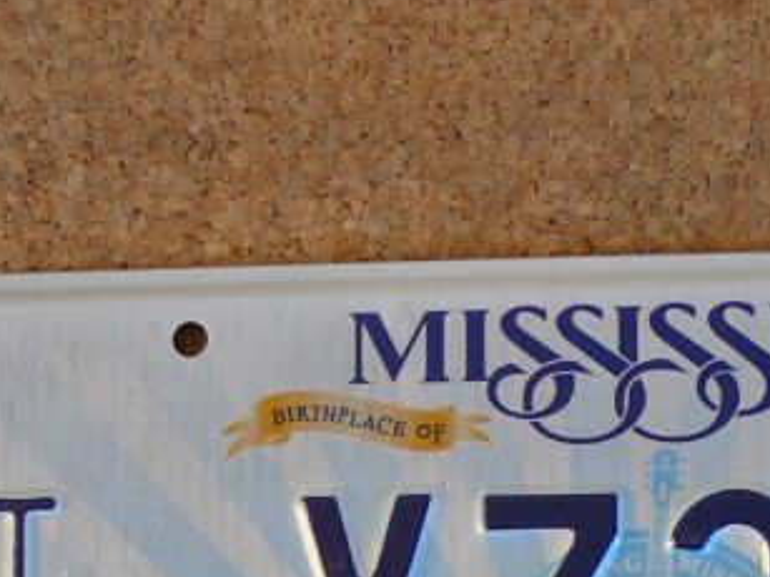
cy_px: 733
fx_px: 2490
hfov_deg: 17.5
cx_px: 589
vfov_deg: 12.8
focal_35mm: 112
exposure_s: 1/80
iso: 80
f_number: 3.2
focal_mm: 6.4
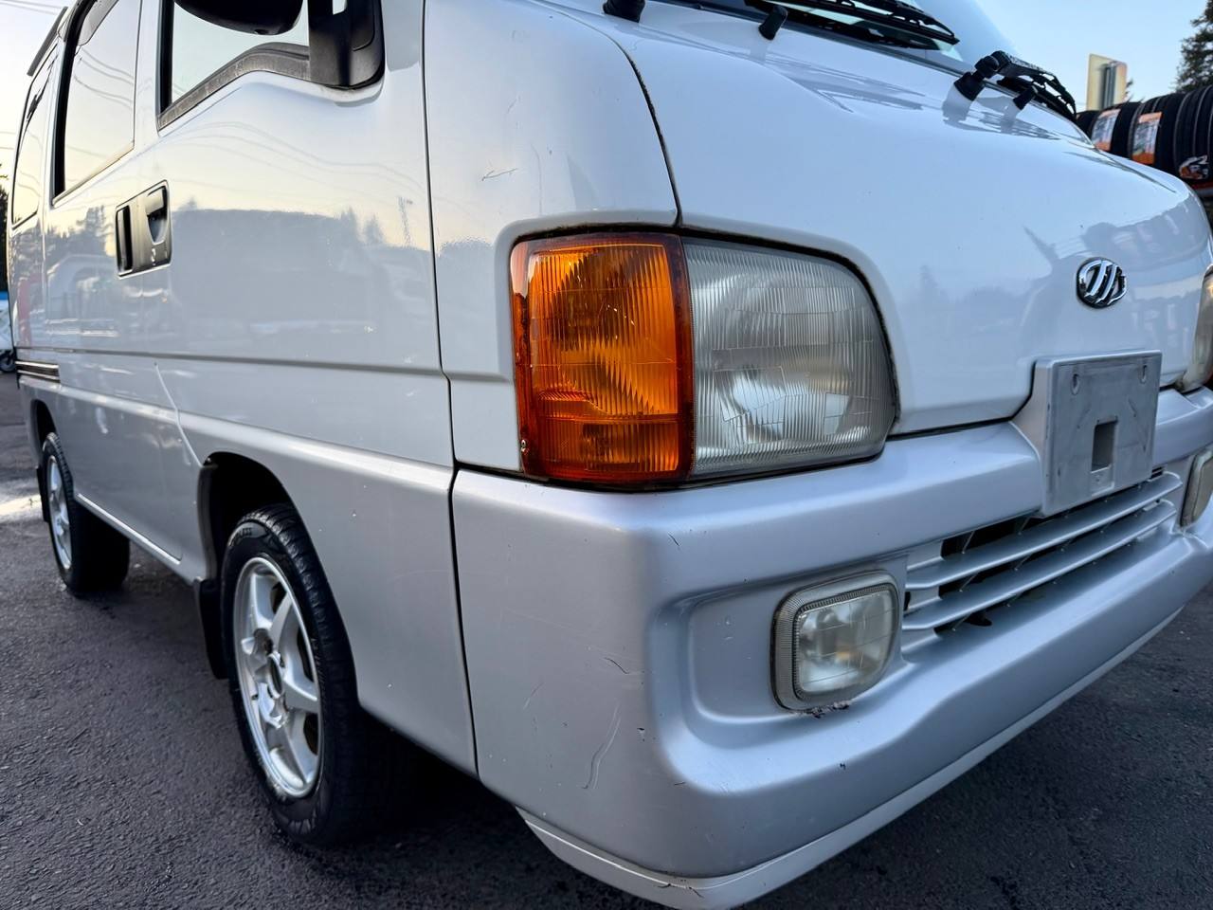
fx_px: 841
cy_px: 455
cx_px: 606
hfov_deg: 71.6
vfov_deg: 56.8
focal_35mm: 24
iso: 100
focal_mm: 6.76
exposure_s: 1/60
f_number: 1.78
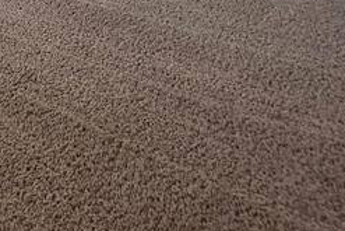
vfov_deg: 18.3
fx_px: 537
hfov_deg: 28.5
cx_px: -115
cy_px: -200
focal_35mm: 56
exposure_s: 1/60
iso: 250
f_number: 1.9
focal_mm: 2.2
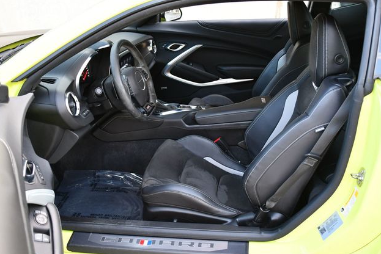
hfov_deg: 51.9
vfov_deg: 36.0
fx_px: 392
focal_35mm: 37
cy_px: 129
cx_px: 192
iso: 800
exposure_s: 1/250
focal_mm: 18
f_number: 3.5
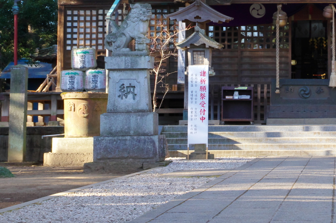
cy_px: -6
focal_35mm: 140
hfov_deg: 14.5
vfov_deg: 9.7
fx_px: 1305
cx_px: 327
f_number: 8
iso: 800
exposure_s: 1/80
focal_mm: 39
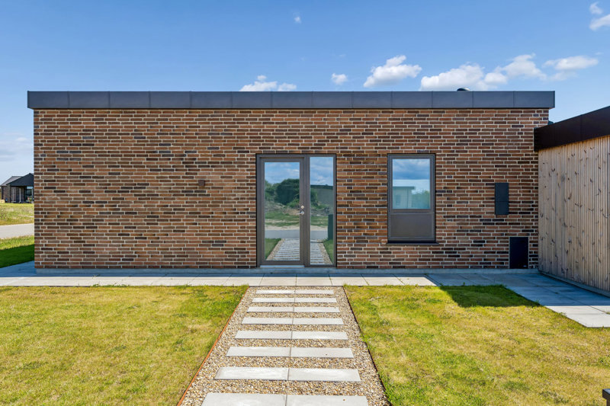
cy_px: 203
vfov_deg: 44.3
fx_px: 500
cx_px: 305
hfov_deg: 62.8
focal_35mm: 30
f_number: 8
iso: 200
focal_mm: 29.5
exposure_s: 1/400
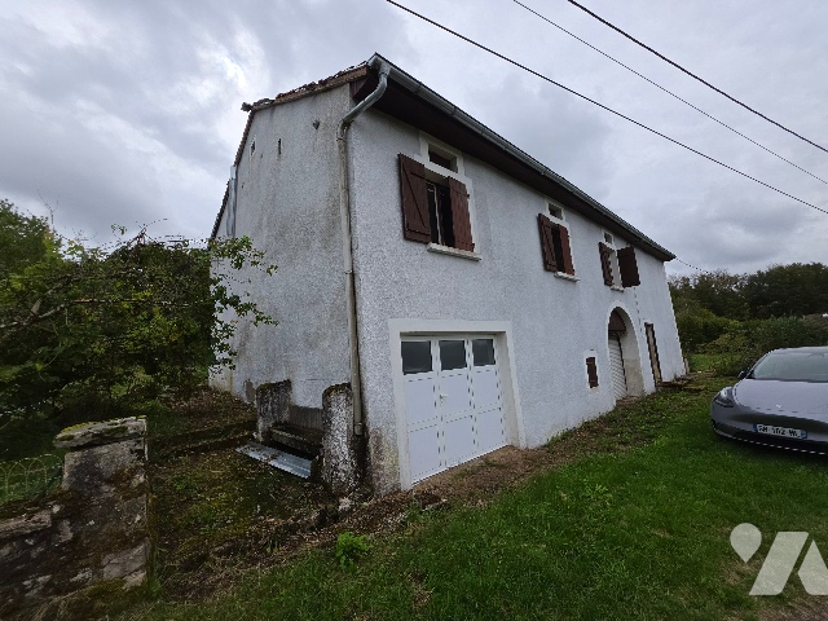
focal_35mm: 13
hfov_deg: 106.2
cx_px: 414
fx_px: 311
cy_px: 310
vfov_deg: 89.9
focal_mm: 2.2
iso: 16
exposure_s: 1/622
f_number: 1.9
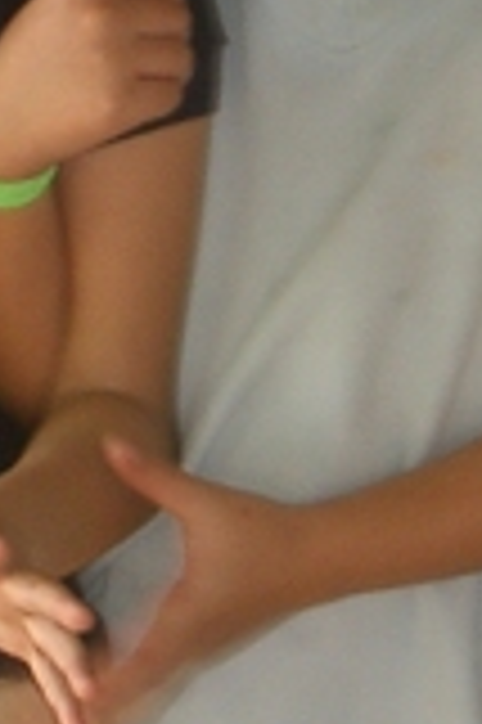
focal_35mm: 408
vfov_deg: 5.0
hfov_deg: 3.4
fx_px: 8211
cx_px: 401
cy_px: -175
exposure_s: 1/40
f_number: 4.8
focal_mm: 17.4
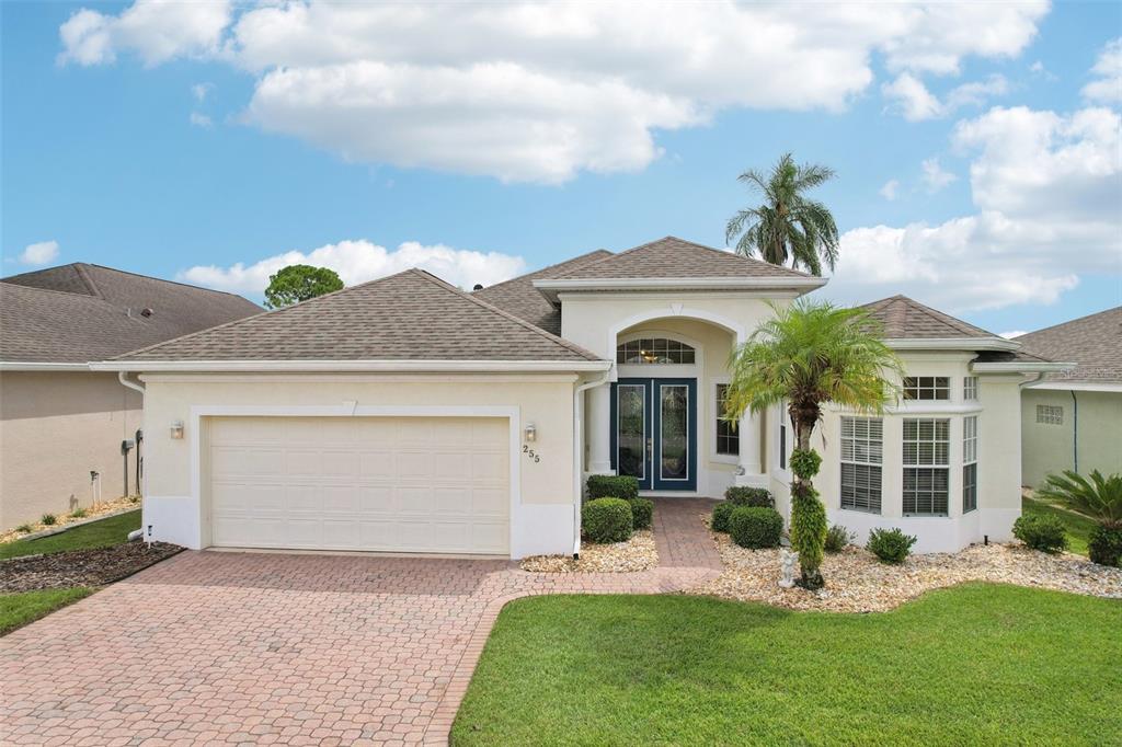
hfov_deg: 78.6
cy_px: 374
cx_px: 561
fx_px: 685
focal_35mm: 22
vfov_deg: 57.2
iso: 110
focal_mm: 8.38
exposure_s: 1/2500
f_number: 2.8
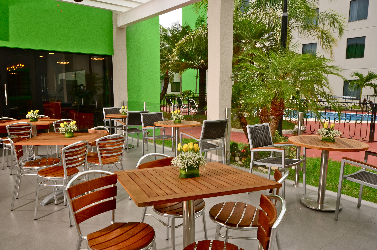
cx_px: 188
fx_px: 282
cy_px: 125
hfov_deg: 67.5
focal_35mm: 27
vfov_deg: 47.7
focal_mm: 18
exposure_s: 1/40
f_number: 16
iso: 200
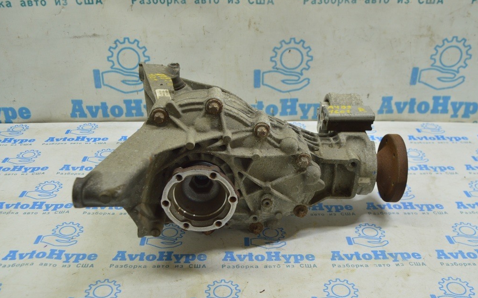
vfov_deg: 34.4
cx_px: 238
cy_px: 155
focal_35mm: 37
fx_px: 482
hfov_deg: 52.8
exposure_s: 1/20
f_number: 5.6
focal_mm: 24
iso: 400
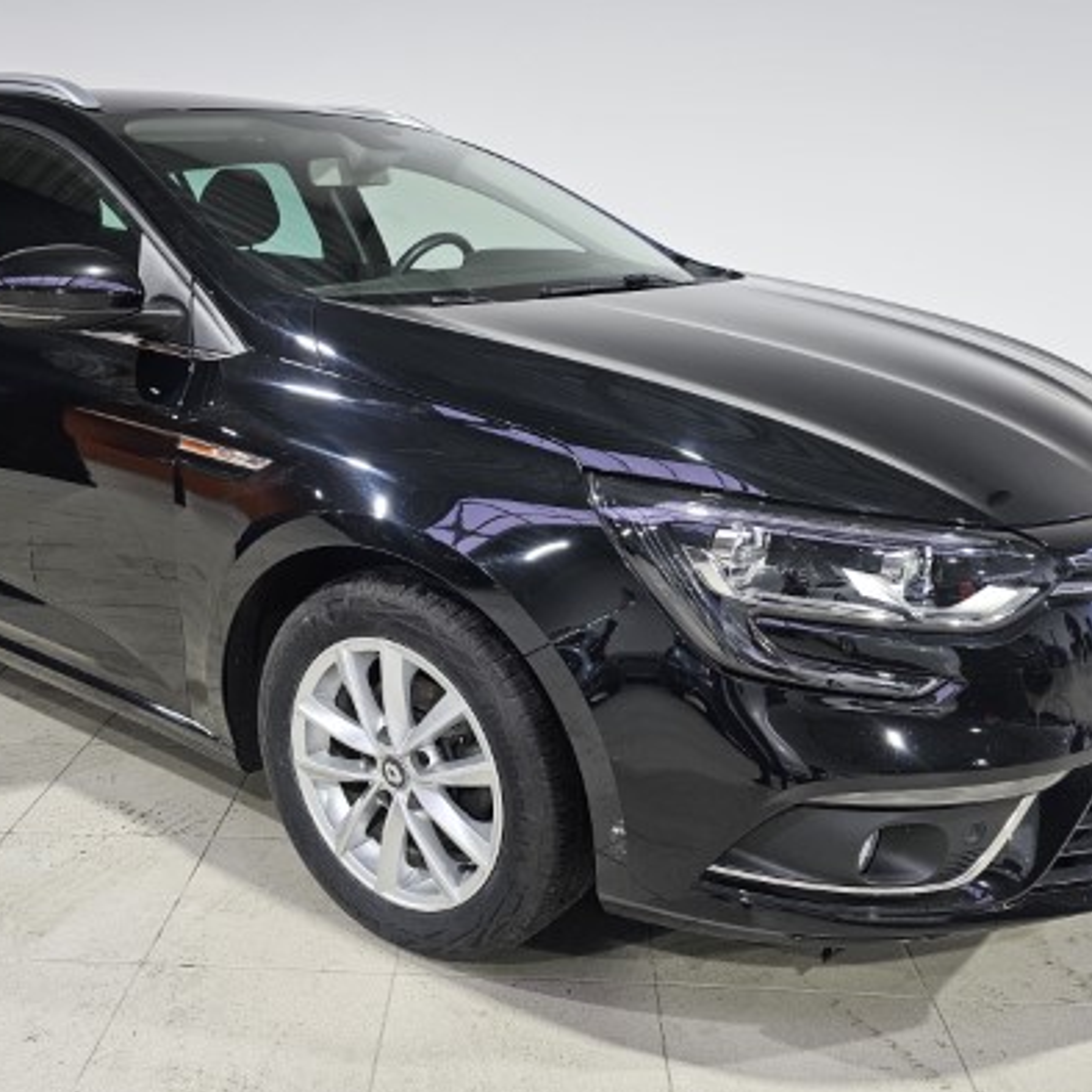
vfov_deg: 49.7
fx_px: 1178
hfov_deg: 49.5
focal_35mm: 33
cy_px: 557
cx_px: 449
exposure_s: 1/100
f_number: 1.7
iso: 160
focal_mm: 6.3
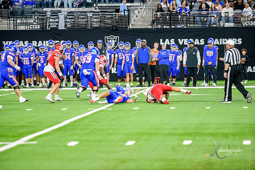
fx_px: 1382
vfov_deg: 7.0
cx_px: 128
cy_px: 85
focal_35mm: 195
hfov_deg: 10.5
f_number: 2.8
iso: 1250
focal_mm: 195
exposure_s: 1/400
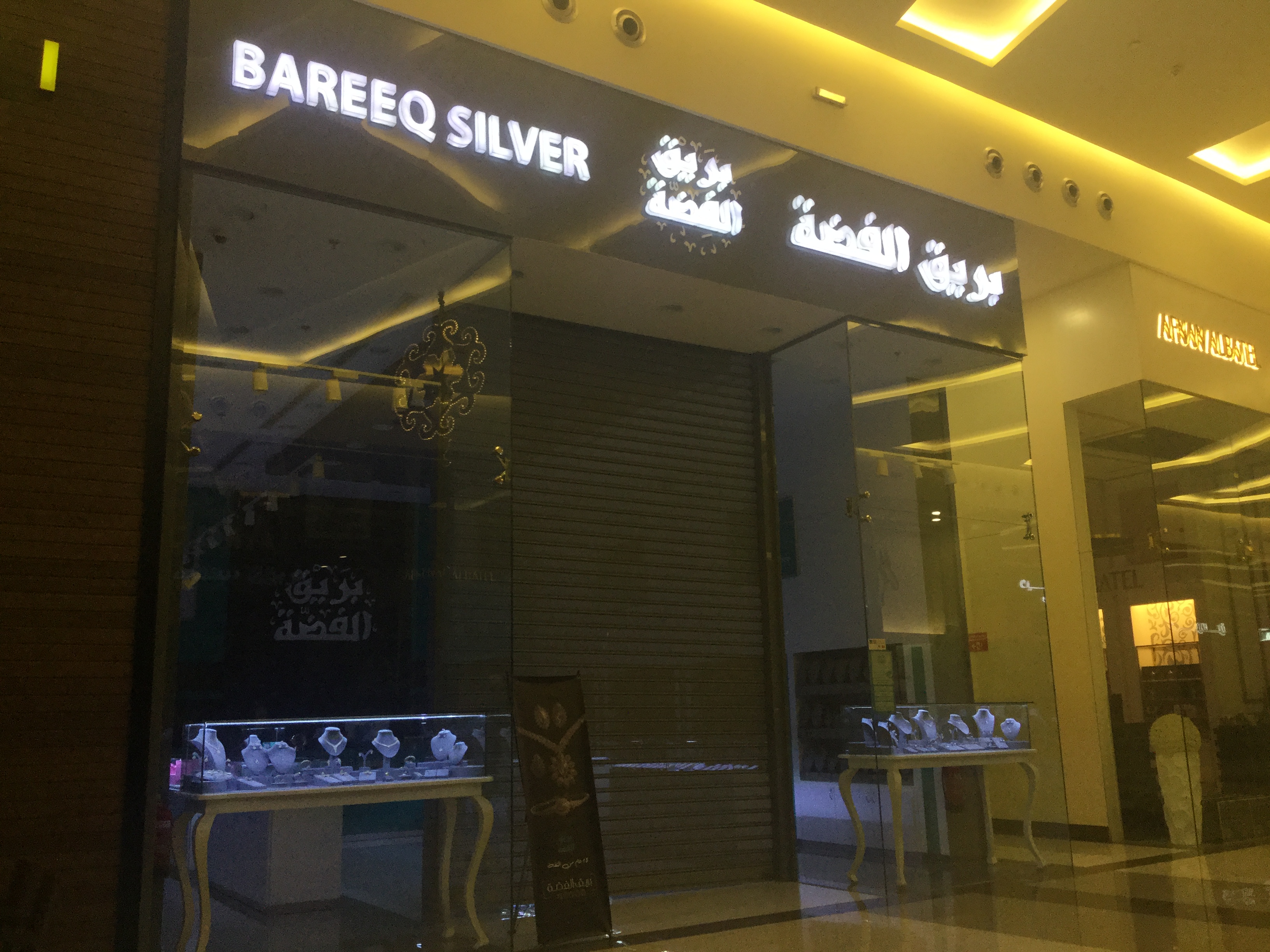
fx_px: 1137
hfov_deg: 58.4
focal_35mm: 31
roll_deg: +1.6
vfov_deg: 45.4
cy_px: 476
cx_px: 635
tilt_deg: +12.4
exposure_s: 1/30
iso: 25
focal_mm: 3.3
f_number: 2.4
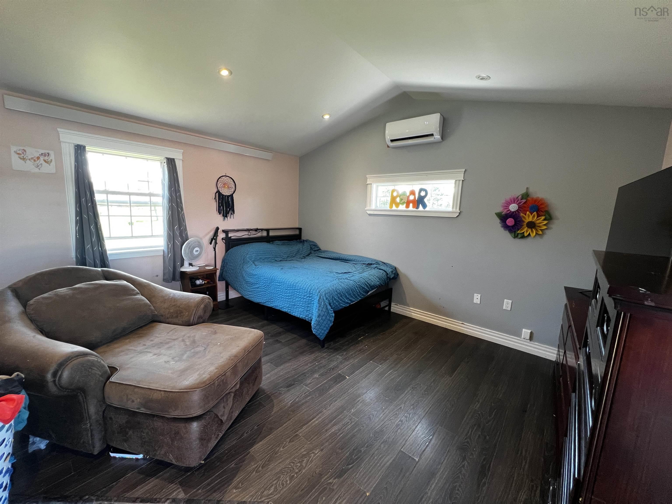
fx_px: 252
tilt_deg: -9.5
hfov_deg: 106.2
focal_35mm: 13
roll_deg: -1.8
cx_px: 336
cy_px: 252
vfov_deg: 89.9
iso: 250
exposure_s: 1/60
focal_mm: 1.57
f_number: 1.8
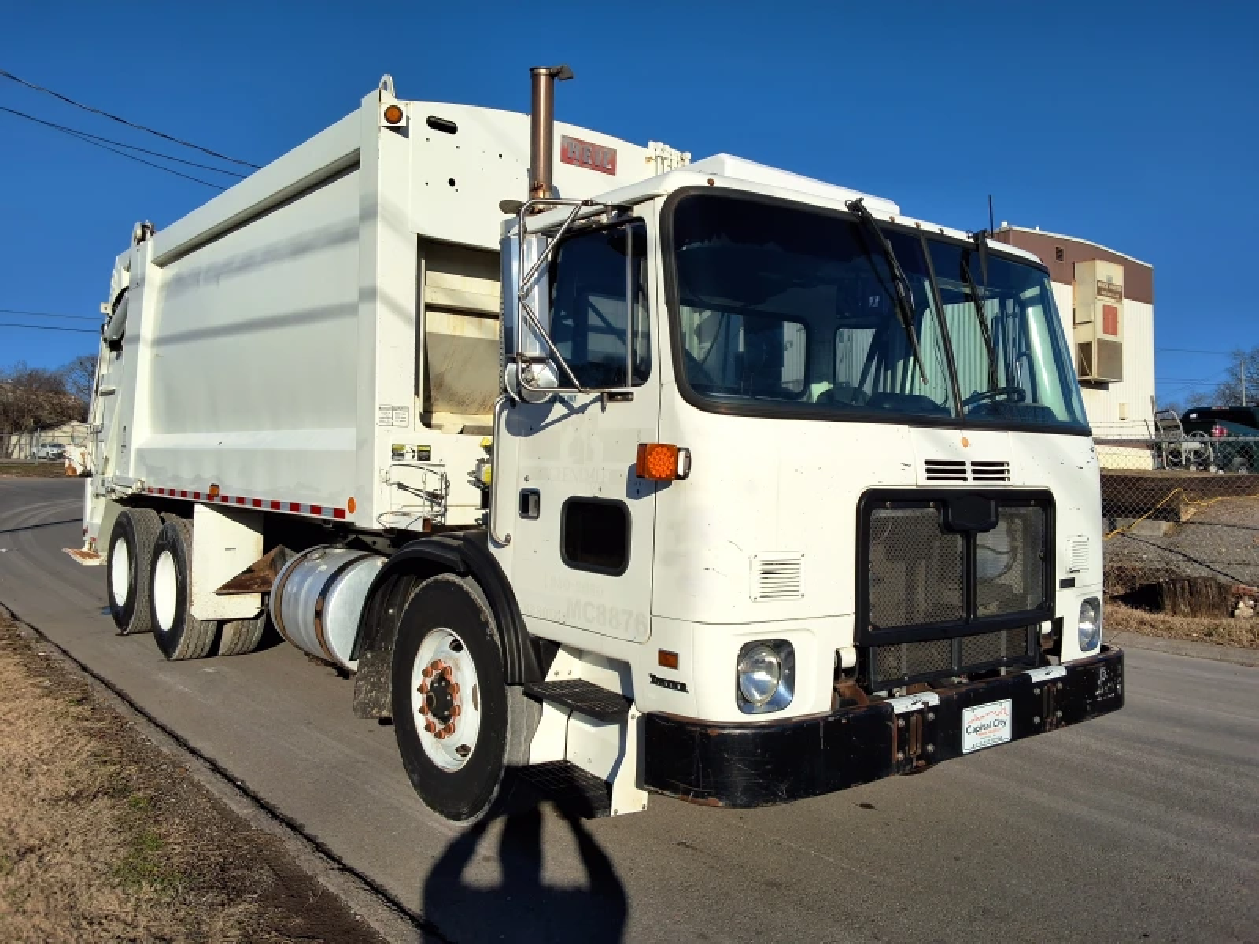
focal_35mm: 28
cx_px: 630
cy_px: 472
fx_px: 1018
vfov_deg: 49.7
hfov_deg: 63.4
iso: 32
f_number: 1.9
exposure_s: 1/2494
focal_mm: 2.91
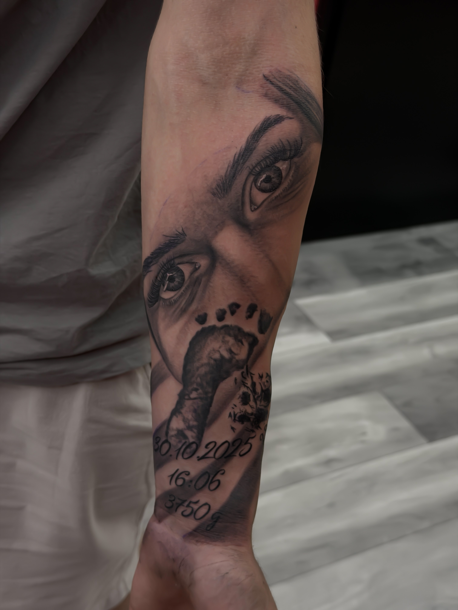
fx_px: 847
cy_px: 305
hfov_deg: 30.3
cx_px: 229
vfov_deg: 39.7
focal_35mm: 48
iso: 50
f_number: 1.8
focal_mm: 6.76
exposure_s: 1/100
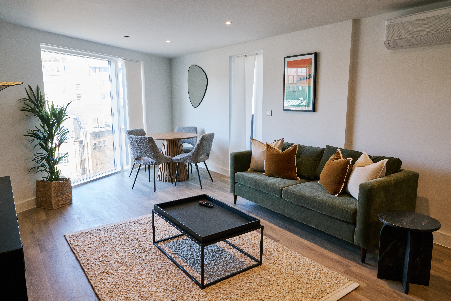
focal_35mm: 24
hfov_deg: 73.7
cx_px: 226
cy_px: 150
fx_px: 301
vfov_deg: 53.1
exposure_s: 1/80
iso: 2000
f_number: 8
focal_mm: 24
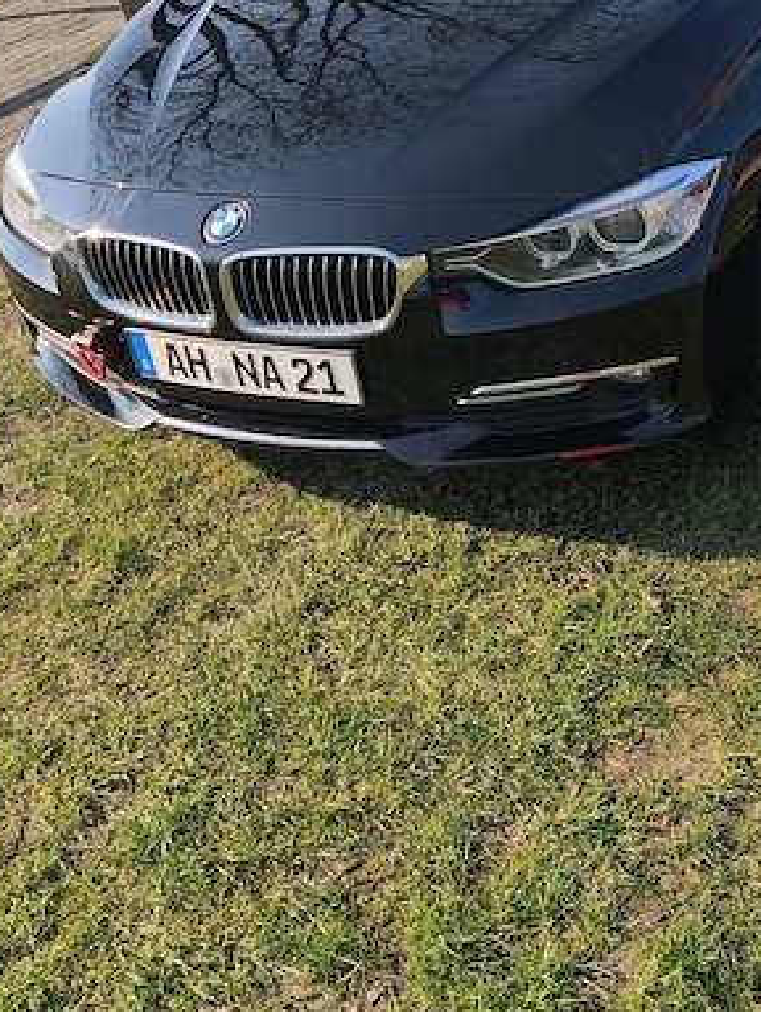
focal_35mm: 48
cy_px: 148
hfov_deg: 29.7
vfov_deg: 37.6
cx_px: 587
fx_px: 1405
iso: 80
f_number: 1.6
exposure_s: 1/3064
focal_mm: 6.57
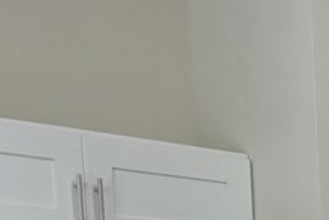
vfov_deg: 7.0
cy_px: 679
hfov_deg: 9.2
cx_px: 1018
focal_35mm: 174
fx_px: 1591
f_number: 1.7
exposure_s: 1/120
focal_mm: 6.3
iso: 64
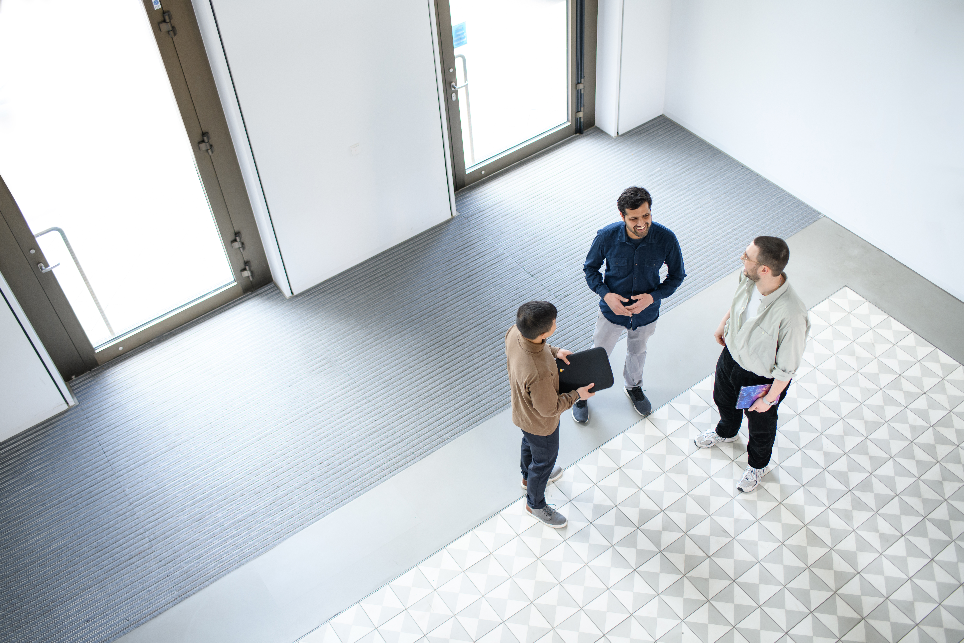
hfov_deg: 54.4
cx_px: 482
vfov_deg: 37.9
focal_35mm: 35
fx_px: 937
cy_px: 322
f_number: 2.2
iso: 500
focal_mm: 35
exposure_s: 1/125
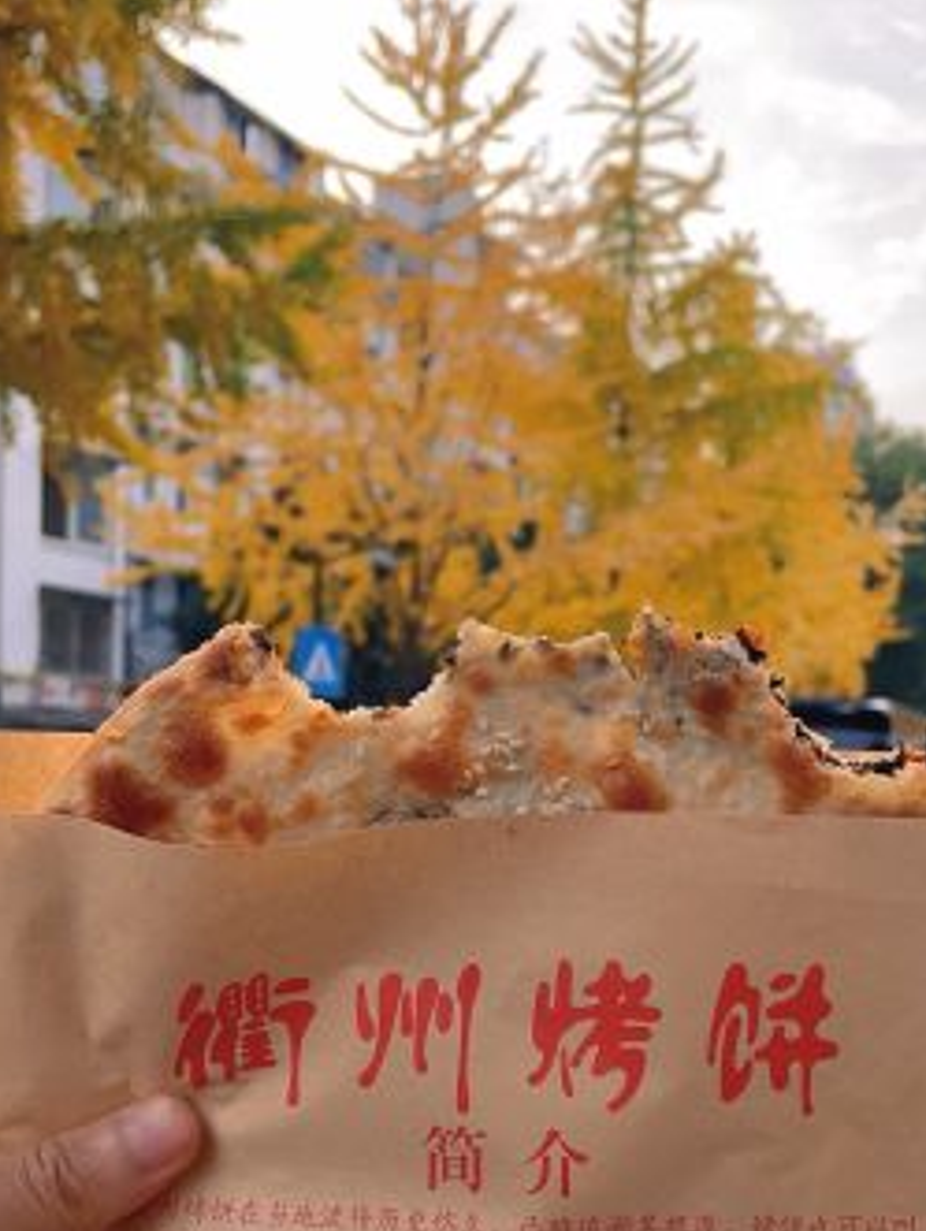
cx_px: 539
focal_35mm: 35
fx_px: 1246
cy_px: 562
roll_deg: -1.3
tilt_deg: -1.9
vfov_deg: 52.5
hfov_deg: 40.6
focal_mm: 4.2
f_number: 1.6
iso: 32
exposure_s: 1/435
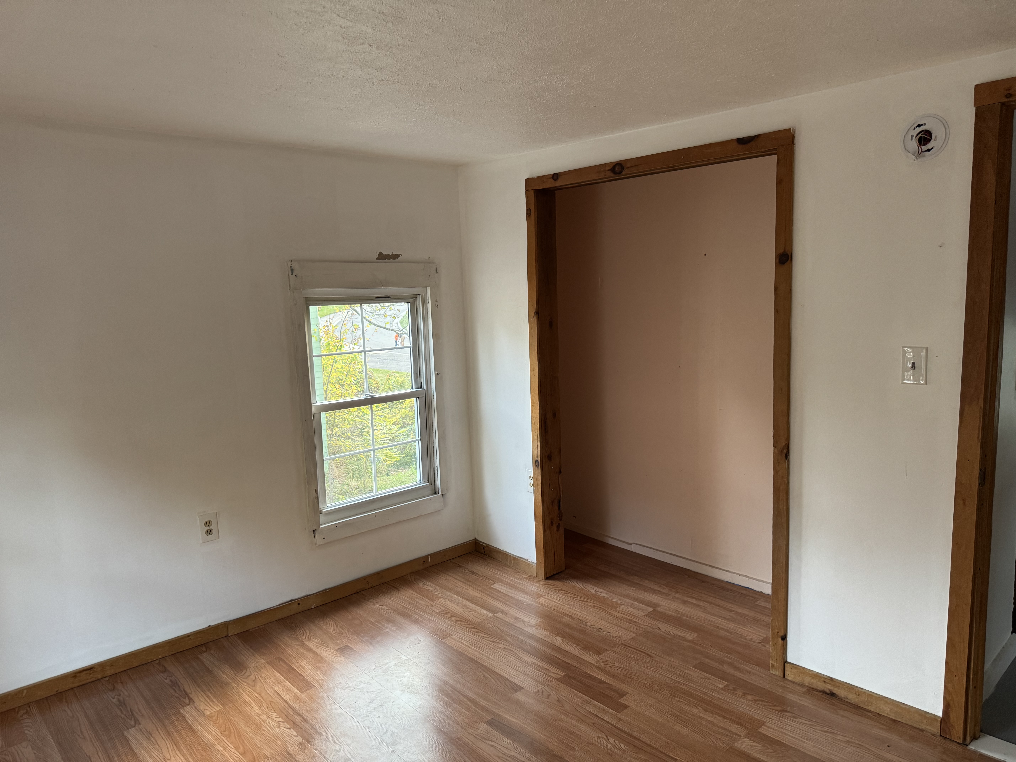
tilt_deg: -7.1
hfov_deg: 71.6
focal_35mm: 24
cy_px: 381
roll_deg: +3.9
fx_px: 704
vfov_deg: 56.8
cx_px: 508
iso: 400
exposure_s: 1/60
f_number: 1.78
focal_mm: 6.76
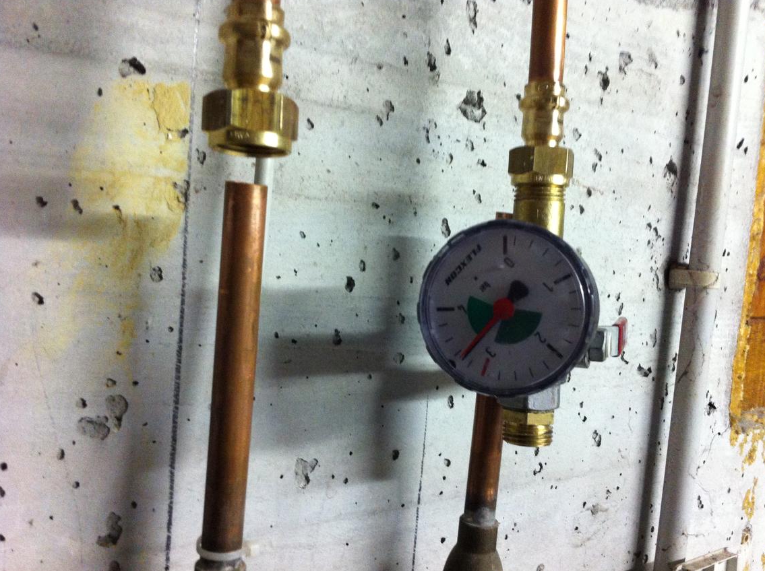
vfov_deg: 38.6
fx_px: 817
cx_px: 402
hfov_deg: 50.2
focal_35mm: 37
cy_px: 295
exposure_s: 1/15
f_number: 2.8
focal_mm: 3.85
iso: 250
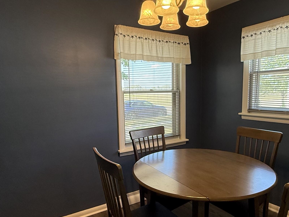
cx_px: 156
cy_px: 121
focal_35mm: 27
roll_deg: +1.4
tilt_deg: -6.7
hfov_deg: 65.2
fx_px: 225
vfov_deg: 51.2
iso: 160
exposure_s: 1/120
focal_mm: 2.22
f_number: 2.2
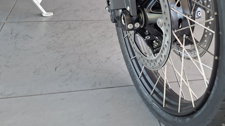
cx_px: 146
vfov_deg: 28.2
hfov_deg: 48.7
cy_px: 21
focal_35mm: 41
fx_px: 245
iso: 250
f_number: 1.8
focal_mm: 5.54
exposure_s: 1/120
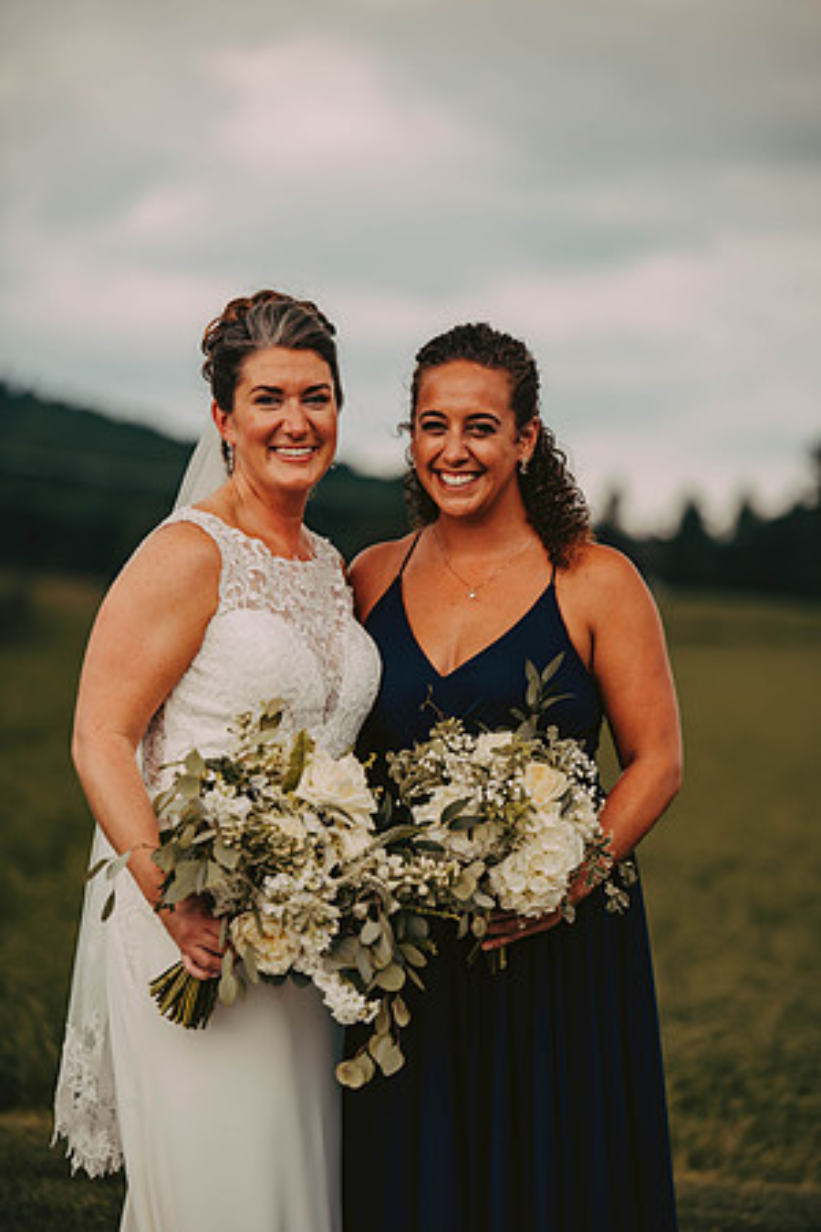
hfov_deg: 10.2
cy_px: 616
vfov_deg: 15.2
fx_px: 4618
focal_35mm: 135
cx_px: 410
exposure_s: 1/1000
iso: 200
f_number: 2.8
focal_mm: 135
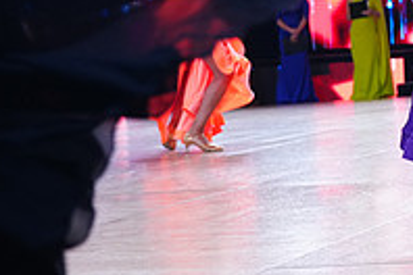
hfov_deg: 15.6
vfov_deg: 10.9
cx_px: 576
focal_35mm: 123
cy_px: -72
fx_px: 1411
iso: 1250
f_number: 4
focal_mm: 42
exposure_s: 1/500
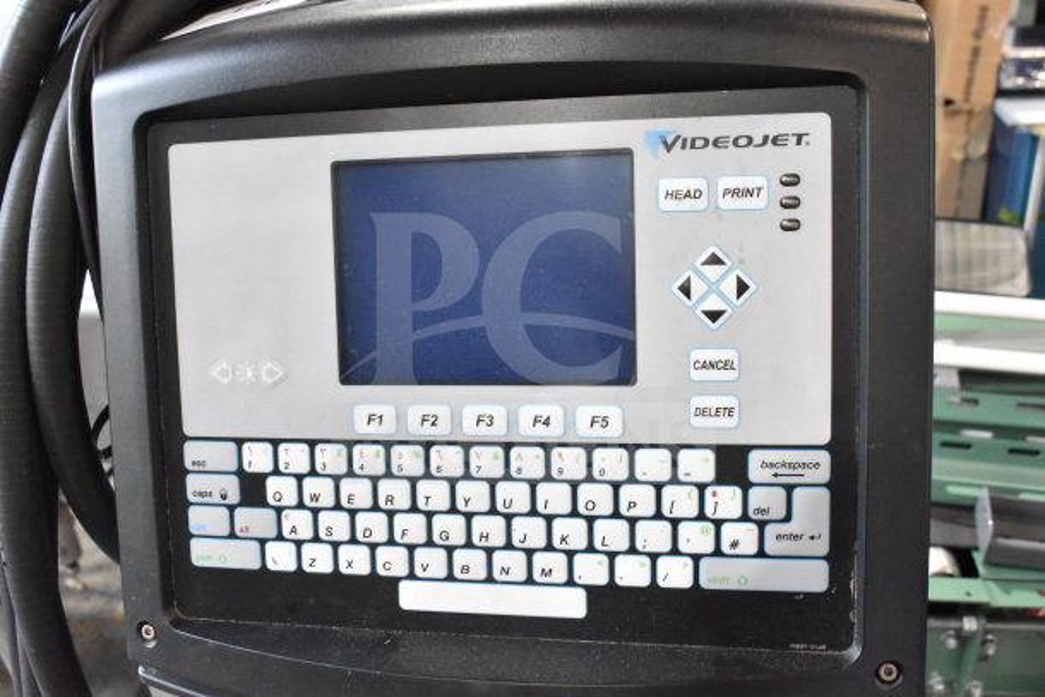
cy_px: 348
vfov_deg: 40.0
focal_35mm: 33
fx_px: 958
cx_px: 522
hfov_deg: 57.2
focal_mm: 22
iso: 6400
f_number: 9
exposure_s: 1/250
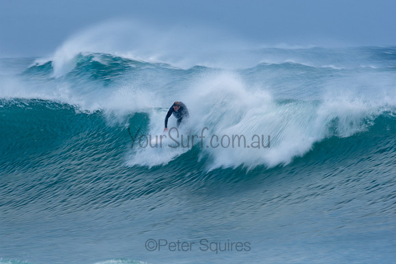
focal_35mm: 750
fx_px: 8252
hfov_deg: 2.7
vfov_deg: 1.8
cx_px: 198
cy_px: 132
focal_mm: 500
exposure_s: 1/30
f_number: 16
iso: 100
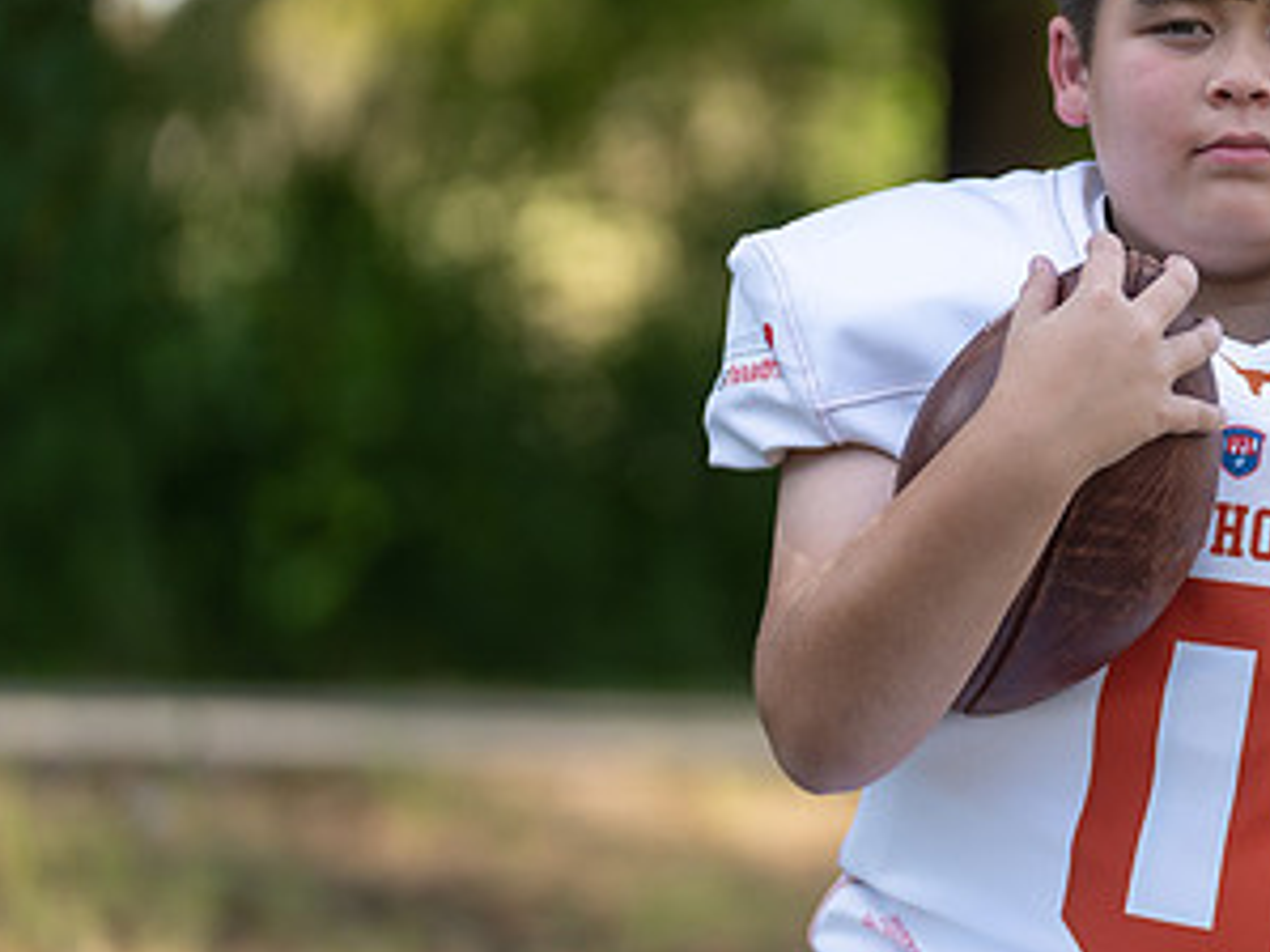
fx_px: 10965
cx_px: 1271
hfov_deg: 6.6
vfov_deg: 5.0
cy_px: 417
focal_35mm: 299
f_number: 2.8
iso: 100
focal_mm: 132
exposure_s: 1/400
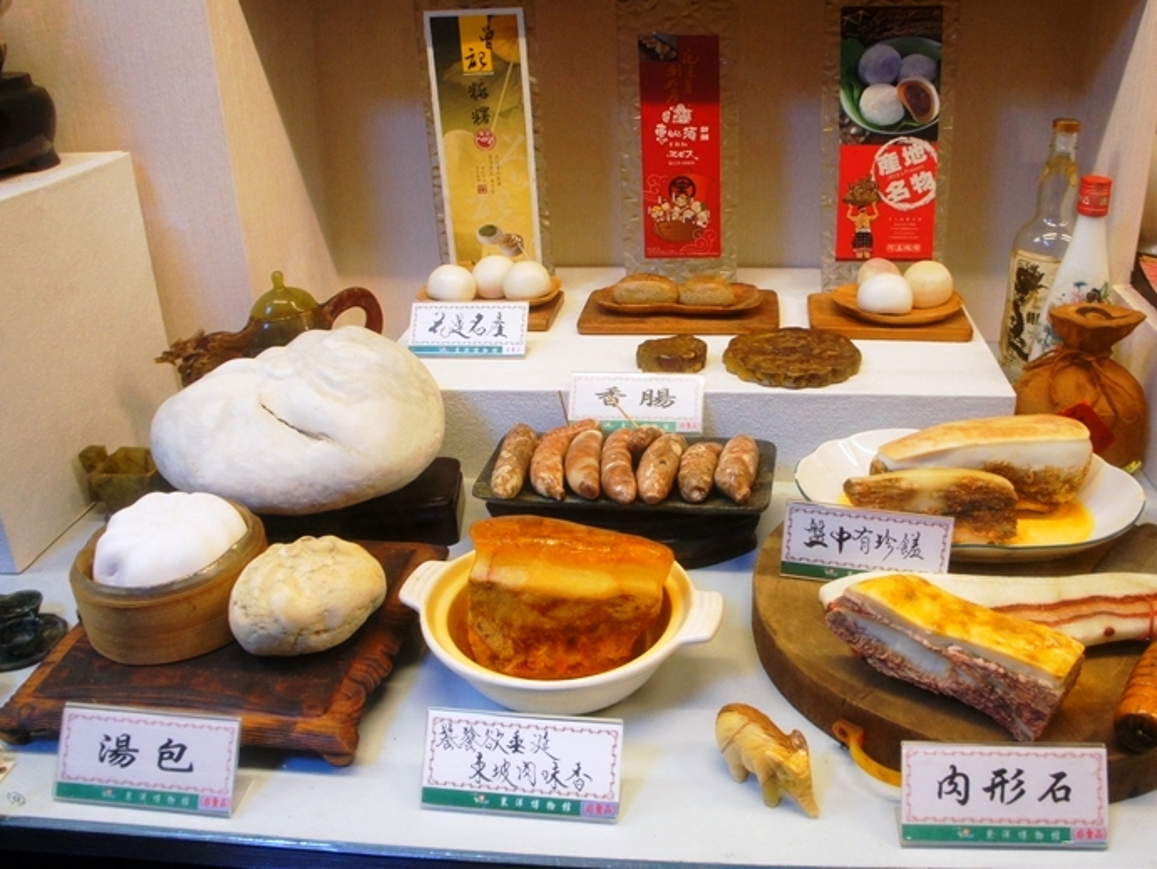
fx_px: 1003
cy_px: 426
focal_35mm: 30
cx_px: 641
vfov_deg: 46.8
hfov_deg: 59.8
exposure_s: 1/160
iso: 1600
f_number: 4
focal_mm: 18
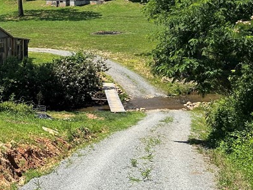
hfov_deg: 26.8
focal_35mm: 68
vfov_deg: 21.2
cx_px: -7
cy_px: 22
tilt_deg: -4.8
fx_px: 497
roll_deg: +0.6
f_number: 1.5
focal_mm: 5.7
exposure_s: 1/3165
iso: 50
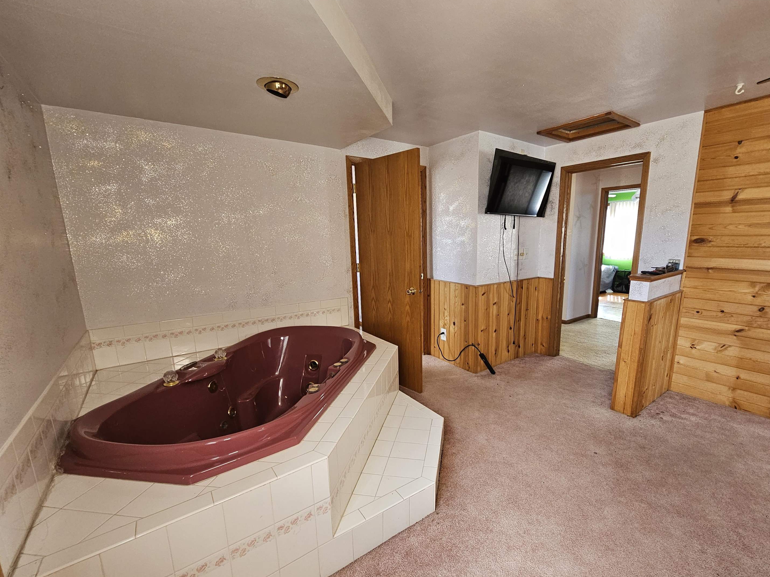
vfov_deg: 85.5
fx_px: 311
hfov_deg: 101.9
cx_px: 414
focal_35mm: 14
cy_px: 307
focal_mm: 2.2
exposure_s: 1/60
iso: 200
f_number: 2.2
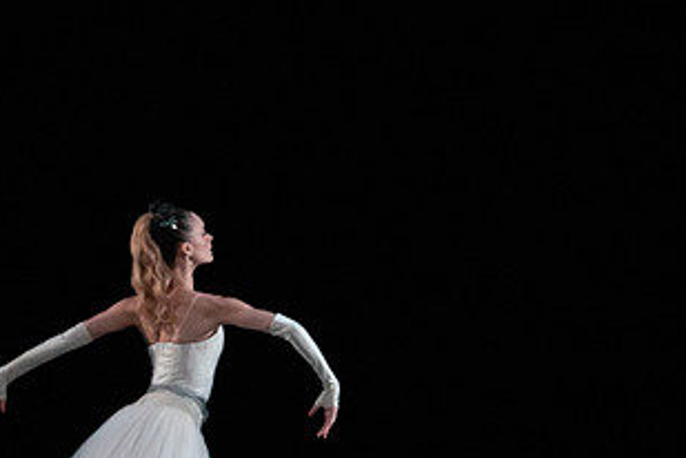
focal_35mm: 375
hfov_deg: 5.5
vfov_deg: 3.7
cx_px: 202
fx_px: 7145
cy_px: 339
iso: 16000
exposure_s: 1/400
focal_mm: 200
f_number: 5.6
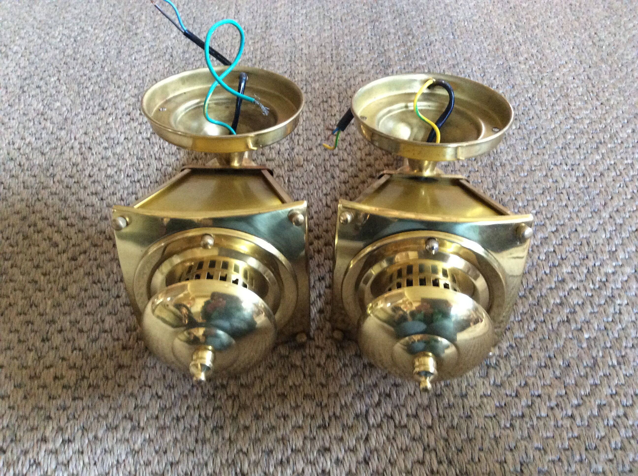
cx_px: 319
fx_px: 589
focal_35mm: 32
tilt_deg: -50.1
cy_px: 238
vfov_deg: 44.1
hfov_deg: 56.9
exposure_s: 1/17
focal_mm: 3.3
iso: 250
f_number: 2.4
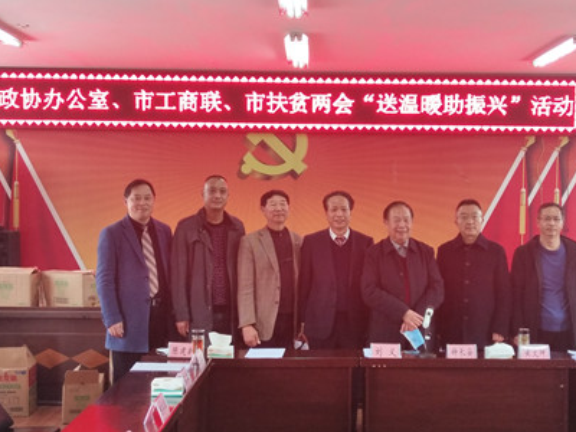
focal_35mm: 40
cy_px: 222
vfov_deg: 36.0
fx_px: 666
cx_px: 321
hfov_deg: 46.7
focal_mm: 3.88
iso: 200
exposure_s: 1/33.3
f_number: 2
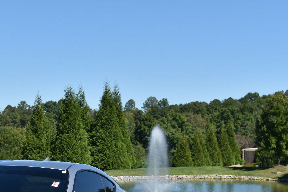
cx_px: 53
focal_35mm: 87
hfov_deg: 23.0
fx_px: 696
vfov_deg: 15.6
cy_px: 164
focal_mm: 32
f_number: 8
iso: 100
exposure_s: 1/320
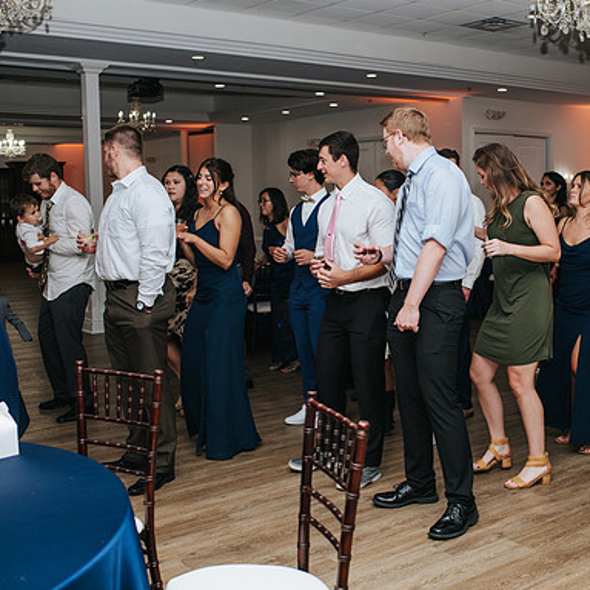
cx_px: 388
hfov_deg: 37.2
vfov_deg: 37.6
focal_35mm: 45
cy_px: 294
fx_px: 868
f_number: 3.2
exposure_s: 1/200
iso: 800
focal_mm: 35
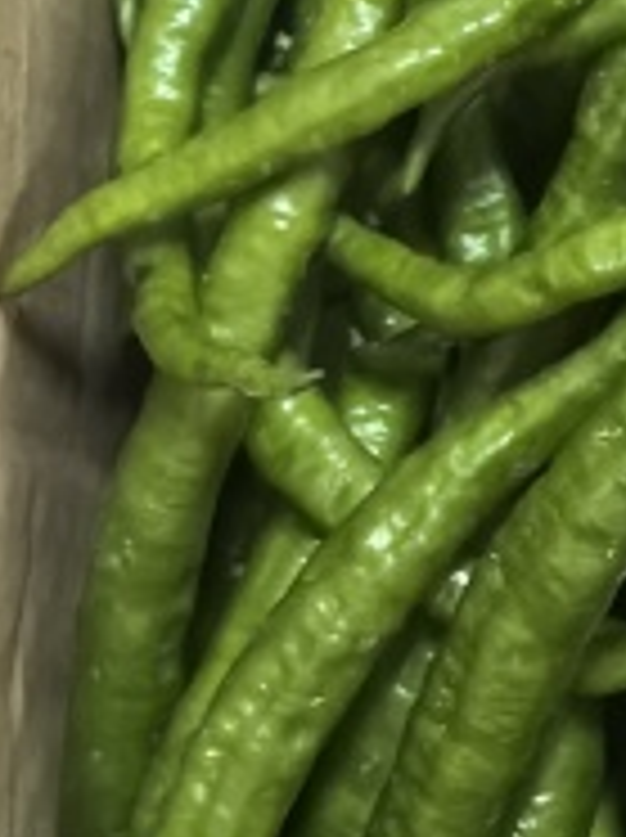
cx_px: 1572
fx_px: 3746
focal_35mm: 155
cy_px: 133
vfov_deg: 12.7
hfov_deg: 8.6
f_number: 2
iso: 640
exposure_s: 1/100
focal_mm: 6.35
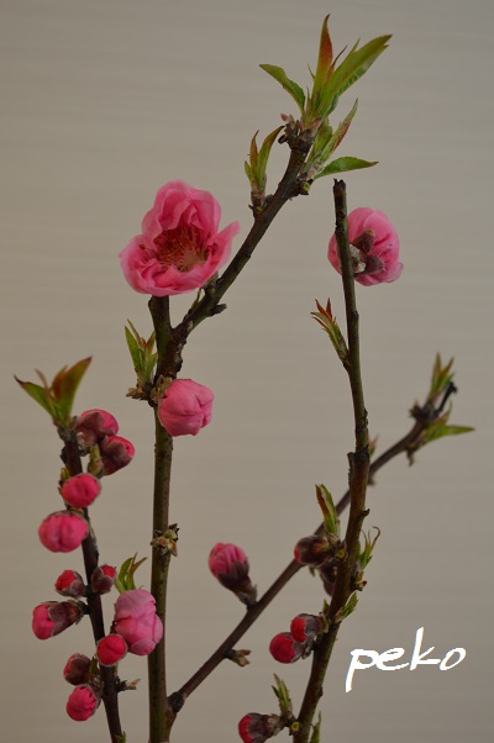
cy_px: 372
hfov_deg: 25.0
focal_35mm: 54
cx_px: 247
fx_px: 1114
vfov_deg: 36.9
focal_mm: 36
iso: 400
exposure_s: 1/30
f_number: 5
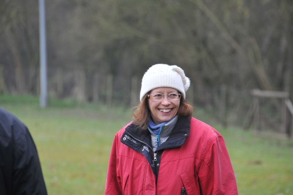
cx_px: 146
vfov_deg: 4.6
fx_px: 2440
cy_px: 98
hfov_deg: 6.9
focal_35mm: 300
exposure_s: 1/100
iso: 400
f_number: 6.3
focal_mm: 200
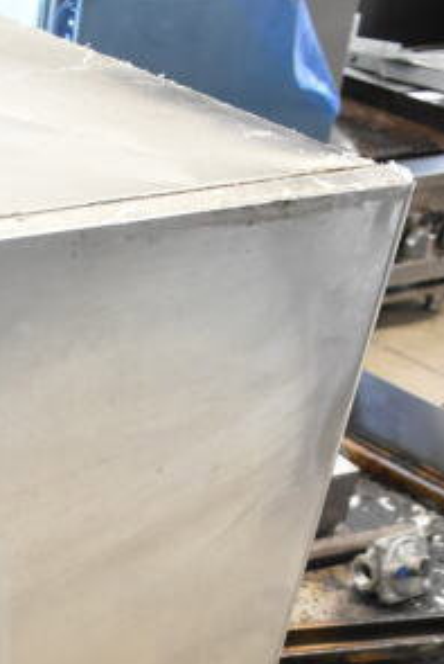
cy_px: 720
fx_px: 1718
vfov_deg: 20.9
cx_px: -185
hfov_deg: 14.0
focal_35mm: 93
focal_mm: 20
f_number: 3.5
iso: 1600
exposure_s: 1/30
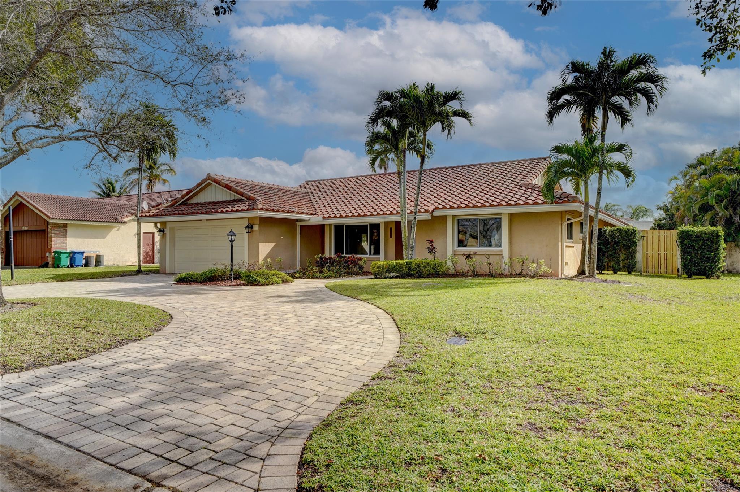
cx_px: 370
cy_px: 246
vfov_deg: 53.1
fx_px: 493
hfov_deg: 73.8
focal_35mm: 24
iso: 400
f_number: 8
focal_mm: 24
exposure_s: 1/800
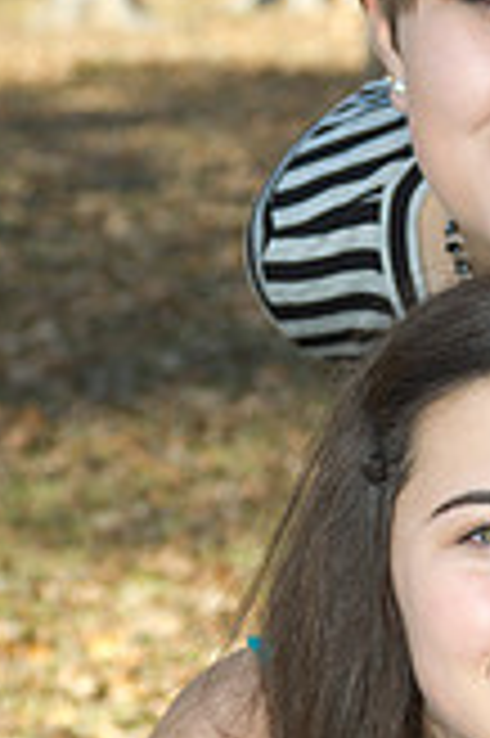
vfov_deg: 12.9
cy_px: 621
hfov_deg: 8.5
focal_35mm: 159
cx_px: 600
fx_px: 3253
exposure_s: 1/160
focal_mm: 58
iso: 100
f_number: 6.3
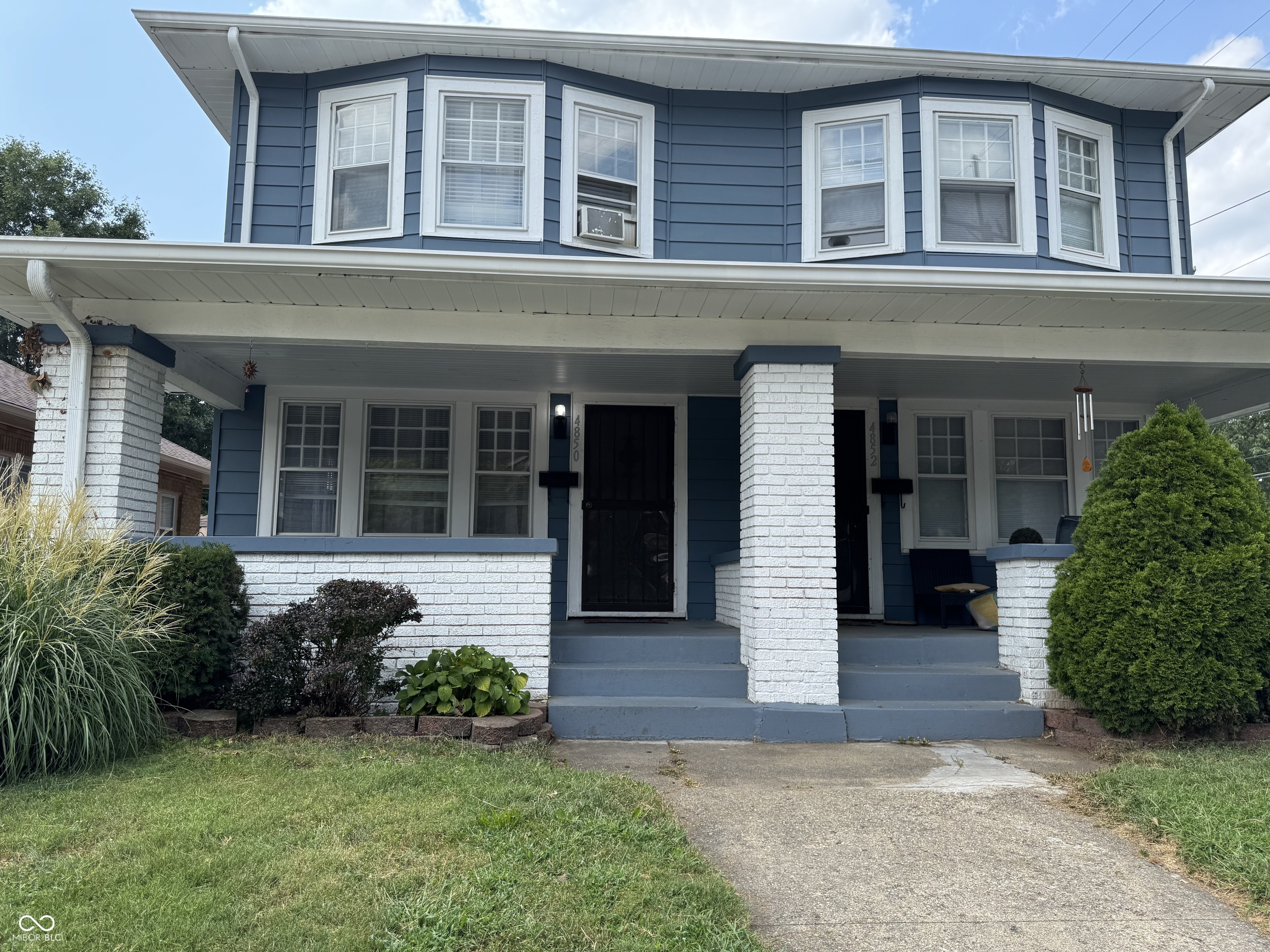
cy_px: 476
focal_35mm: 24
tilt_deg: +5.2
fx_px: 881
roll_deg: -0.4
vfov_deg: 56.8
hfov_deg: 71.6
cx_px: 635
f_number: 1.78
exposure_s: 1/1456
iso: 80
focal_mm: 6.76
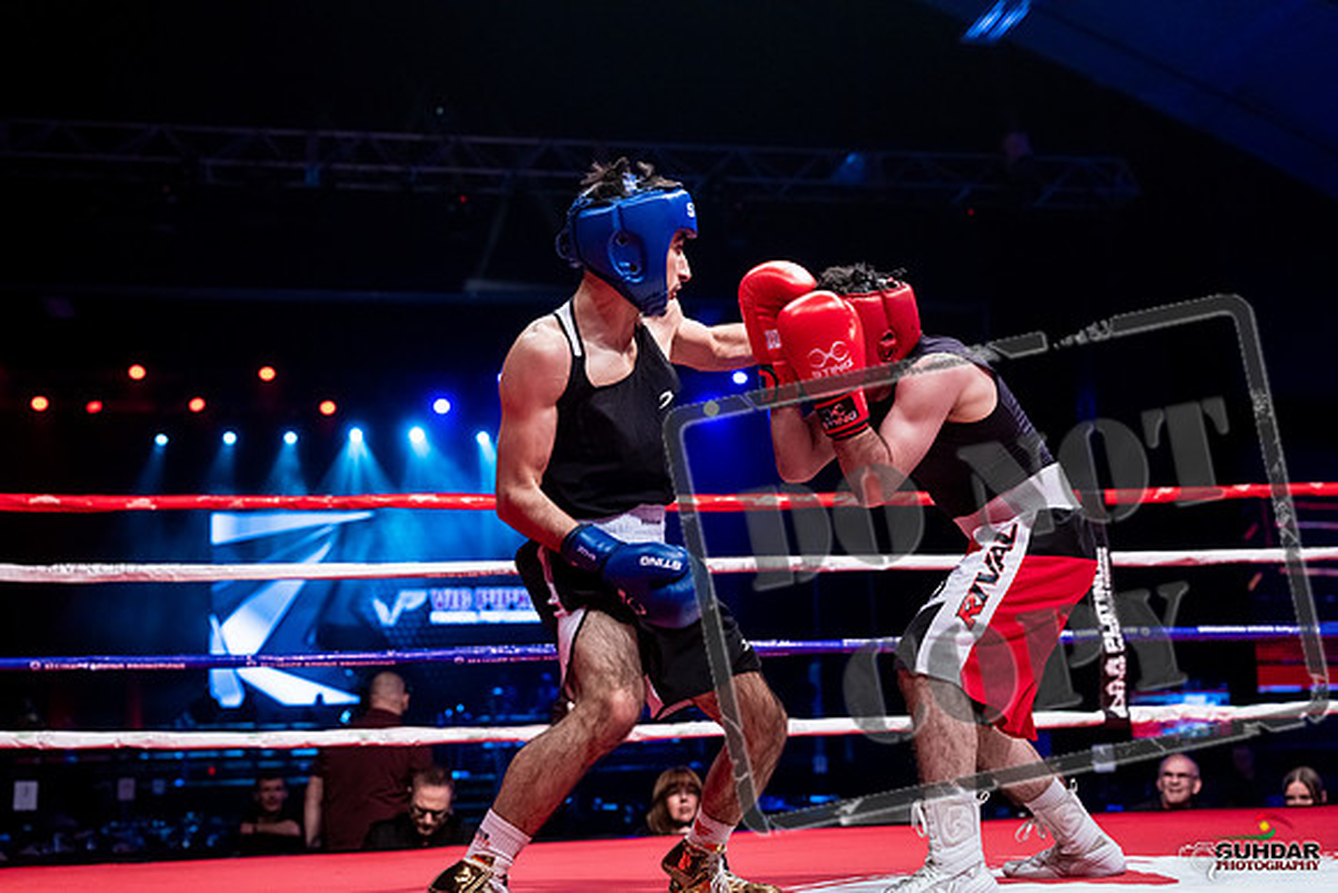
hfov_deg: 43.6
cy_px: 446
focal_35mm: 45
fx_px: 1673
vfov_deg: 29.9
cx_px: 669
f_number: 2.8
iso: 4000
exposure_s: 1/1000
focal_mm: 45
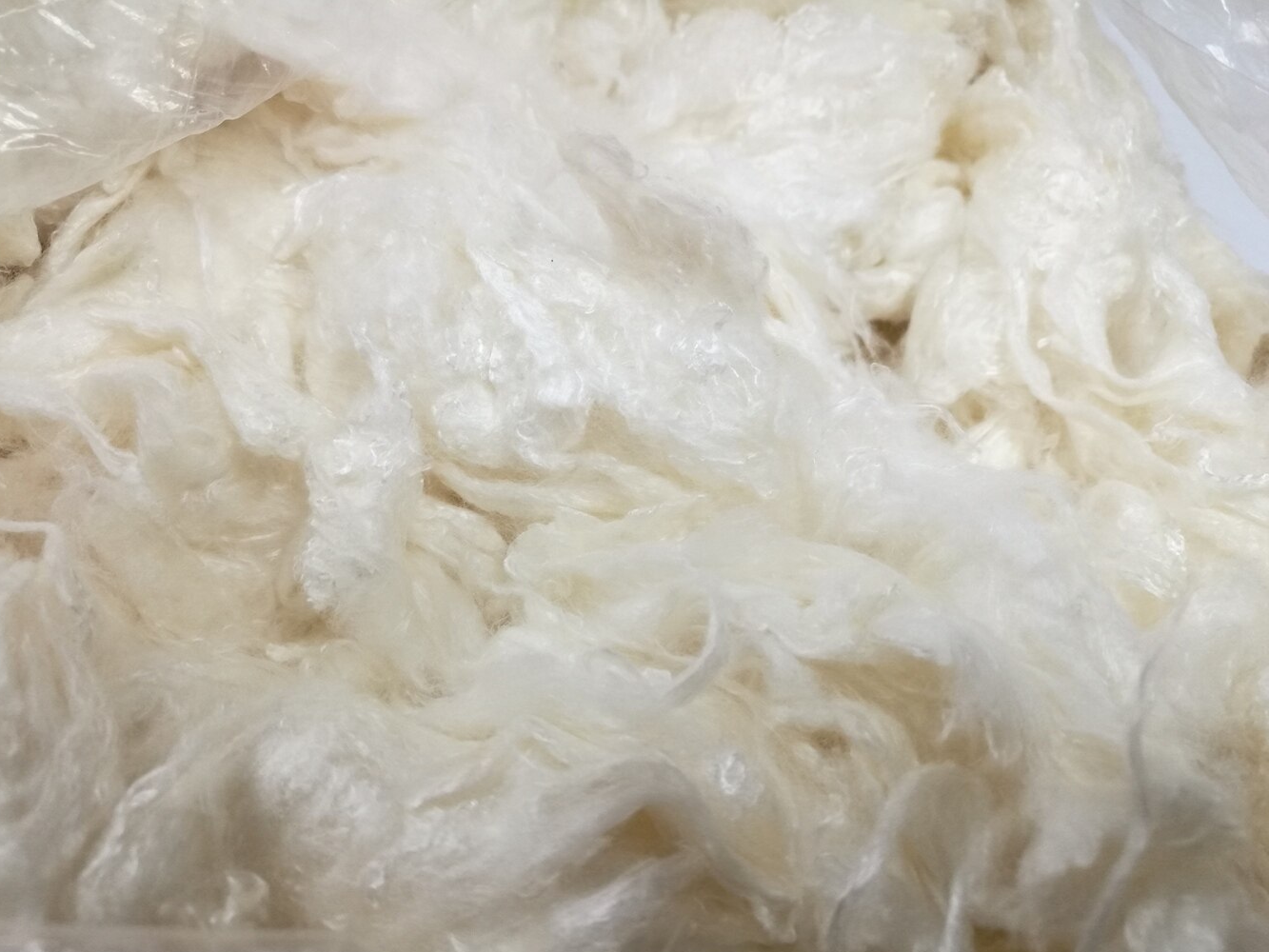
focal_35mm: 28
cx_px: 617
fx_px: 1027
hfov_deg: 63.4
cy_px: 493
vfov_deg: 49.7
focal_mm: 4.04
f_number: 2
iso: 125
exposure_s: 1/33.3
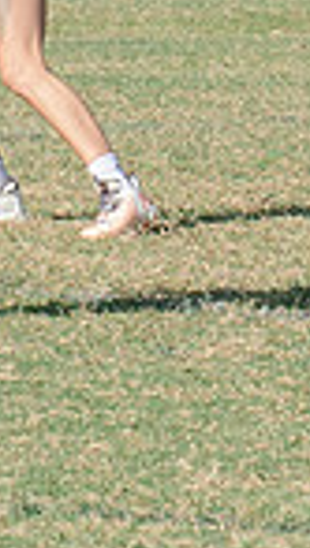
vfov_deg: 3.0
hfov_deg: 1.7
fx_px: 10419
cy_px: -50
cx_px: -414
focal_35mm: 715
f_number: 5.6
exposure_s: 1/1000
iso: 250
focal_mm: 70
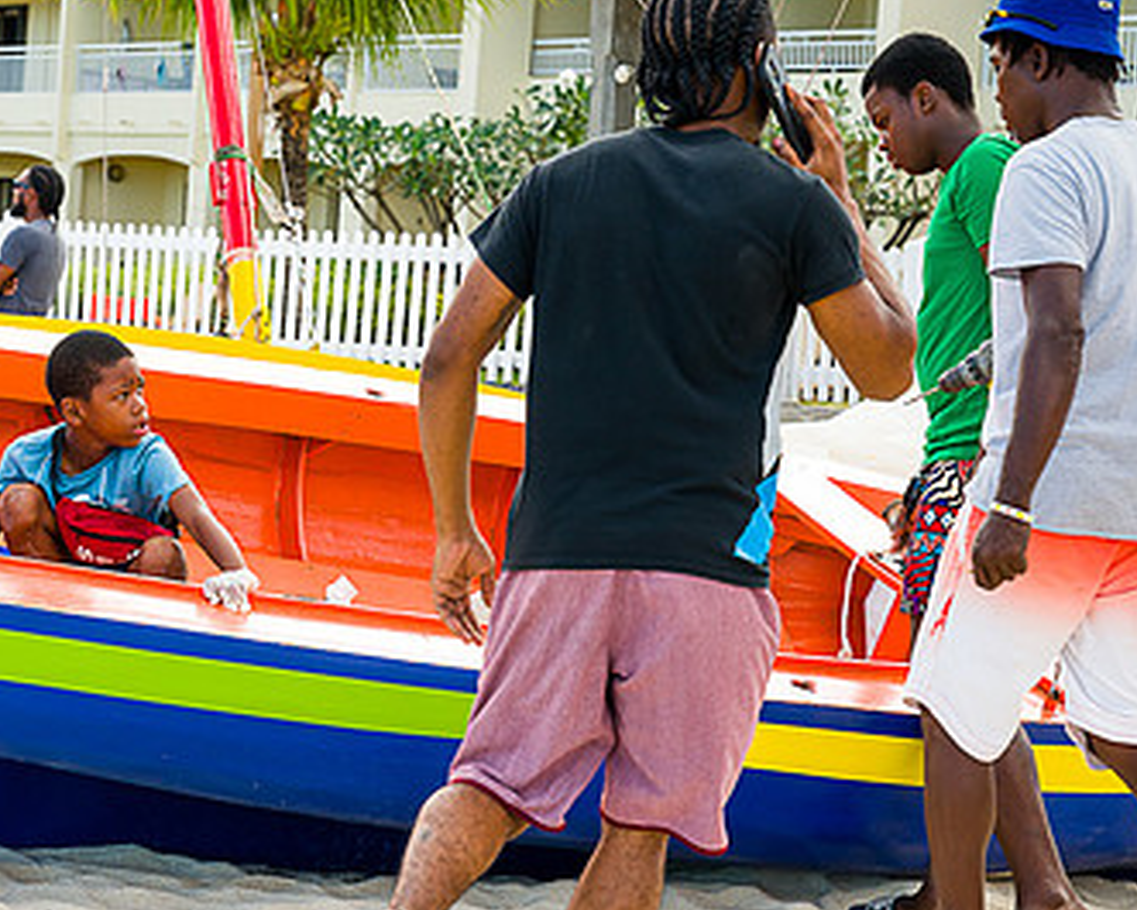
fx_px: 4511
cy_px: 453
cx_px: 152
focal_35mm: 134
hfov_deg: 14.2
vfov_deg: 11.5
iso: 320
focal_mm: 70
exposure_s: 1/320
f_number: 6.3
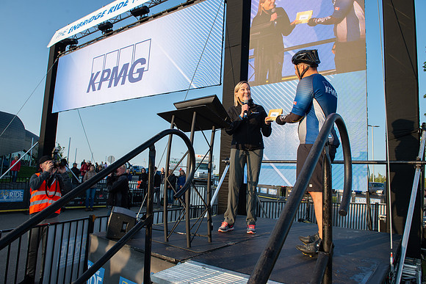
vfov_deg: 53.2
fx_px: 284
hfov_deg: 73.7
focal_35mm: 24
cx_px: 213
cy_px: 142
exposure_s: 1/125
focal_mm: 24
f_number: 8
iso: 160
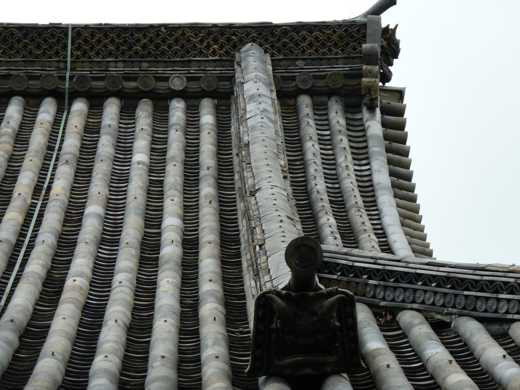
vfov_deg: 8.8
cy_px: 195
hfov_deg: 11.7
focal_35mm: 169
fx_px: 2539
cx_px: 260
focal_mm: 27.8
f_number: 4.5
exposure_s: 1/100
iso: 80
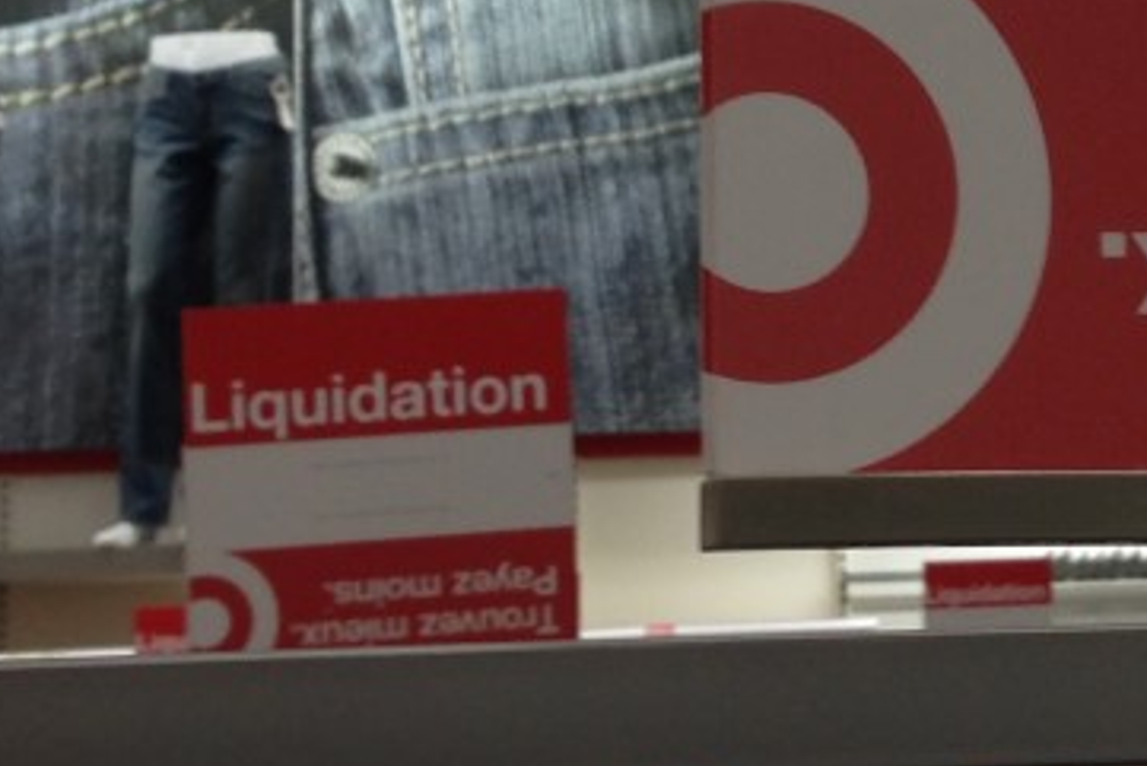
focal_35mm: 137
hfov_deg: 14.7
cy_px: -133
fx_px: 4366
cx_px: 1198
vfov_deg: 9.9
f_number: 2.4
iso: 64
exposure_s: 1/40
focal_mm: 4.12
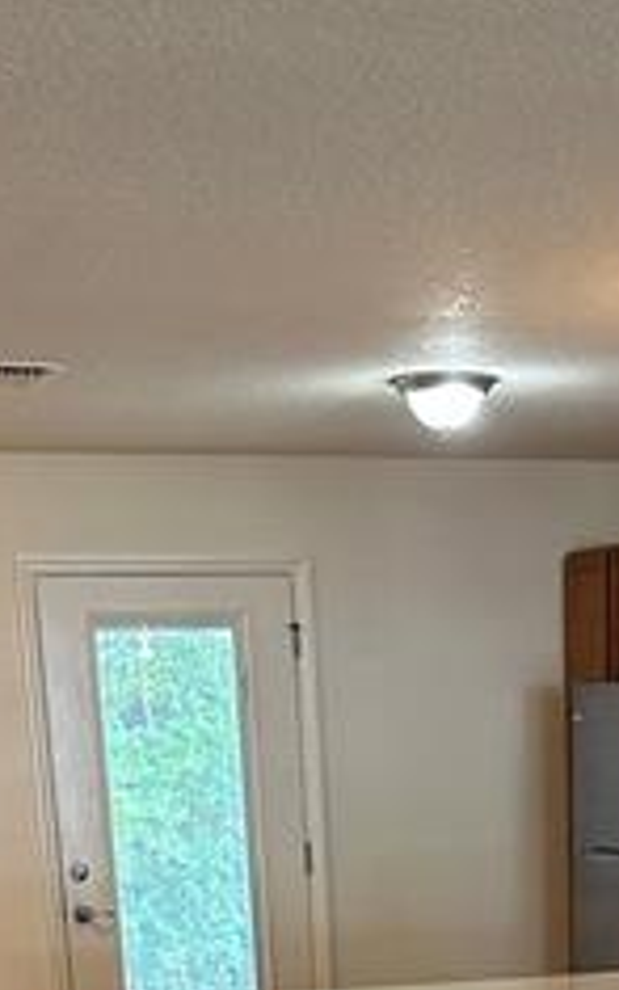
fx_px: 2239
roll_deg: +0.8
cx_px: 484
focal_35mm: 83
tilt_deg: -14.3
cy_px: 1394
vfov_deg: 21.7
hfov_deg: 15.6
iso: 250
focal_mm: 6.86
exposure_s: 1/60
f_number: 1.78
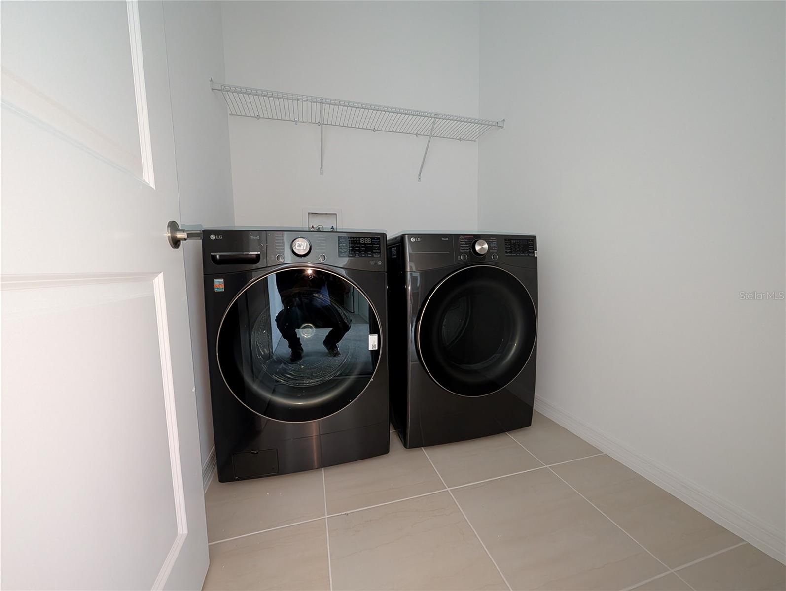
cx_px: 393
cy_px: 296
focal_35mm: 12
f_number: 1.7
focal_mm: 2.02
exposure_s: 1/30.3
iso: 818
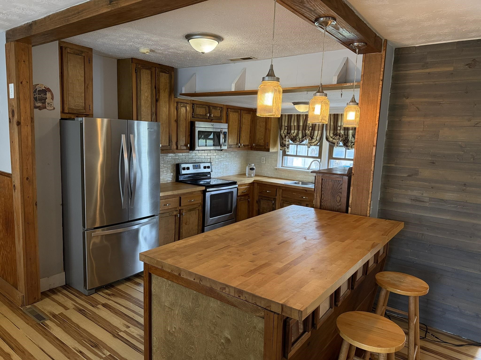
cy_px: 180
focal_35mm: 24
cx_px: 240
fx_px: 333
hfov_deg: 71.6
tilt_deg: -8.9
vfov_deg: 56.8
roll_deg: -2.0
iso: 400
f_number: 1.78
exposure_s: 1/120
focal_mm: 6.76
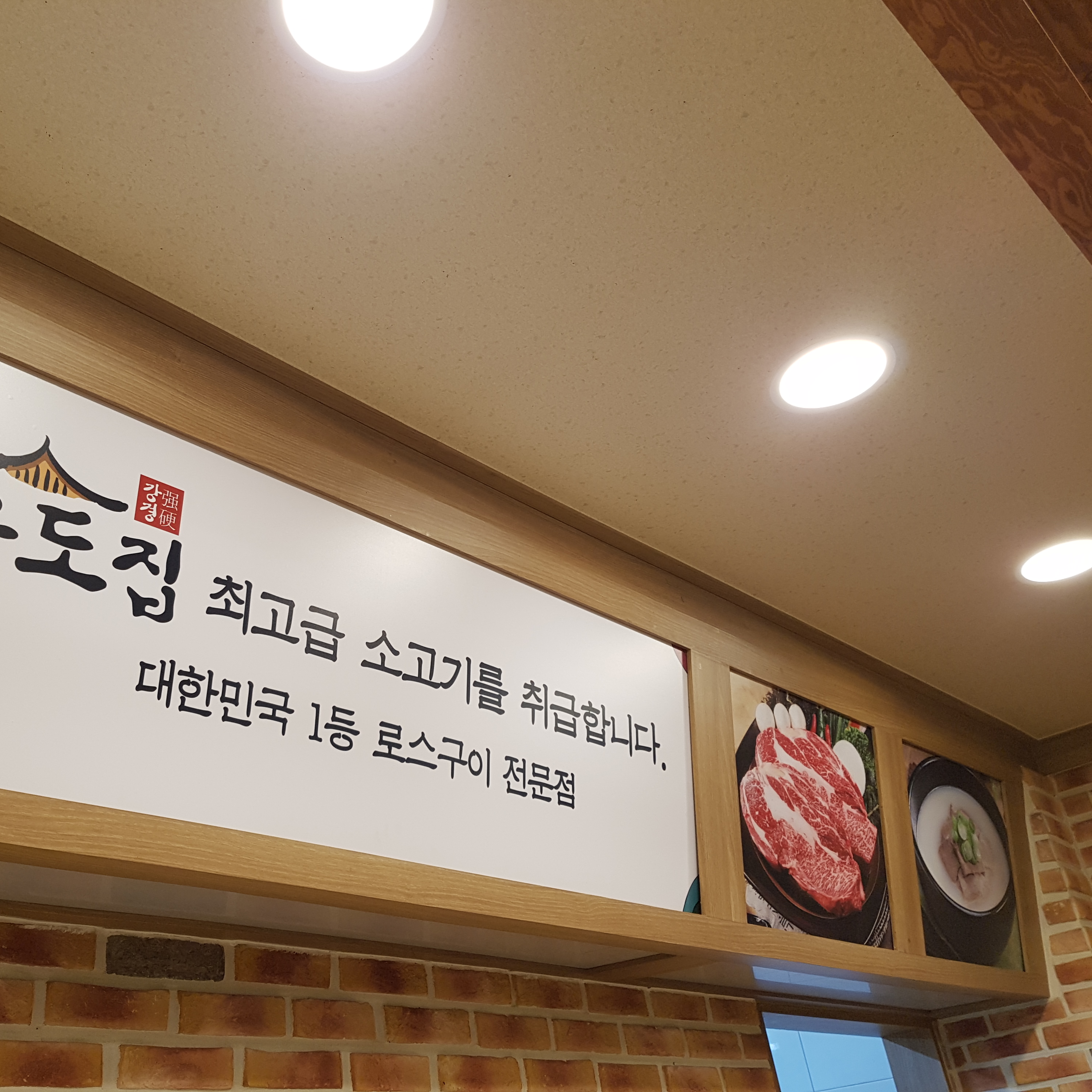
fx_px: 1106
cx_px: 359
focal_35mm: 31
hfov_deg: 51.5
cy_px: 540
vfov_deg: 52.5
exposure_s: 1/60
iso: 80
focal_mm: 4.2
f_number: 1.7
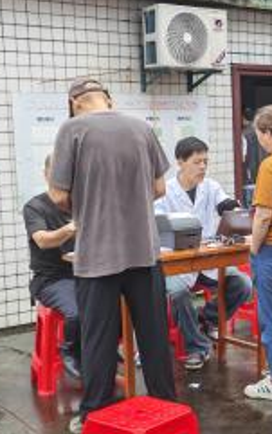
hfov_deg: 17.2
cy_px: 231
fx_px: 852
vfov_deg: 28.6
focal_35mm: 72
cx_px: 333
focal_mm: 5.52
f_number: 1.9
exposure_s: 1/500
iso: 160
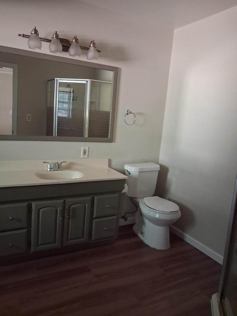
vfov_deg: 65.3
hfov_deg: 51.4
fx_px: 246
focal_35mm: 27
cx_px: 118
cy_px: 158
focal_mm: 4
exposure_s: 1/24
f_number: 1.8
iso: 1000
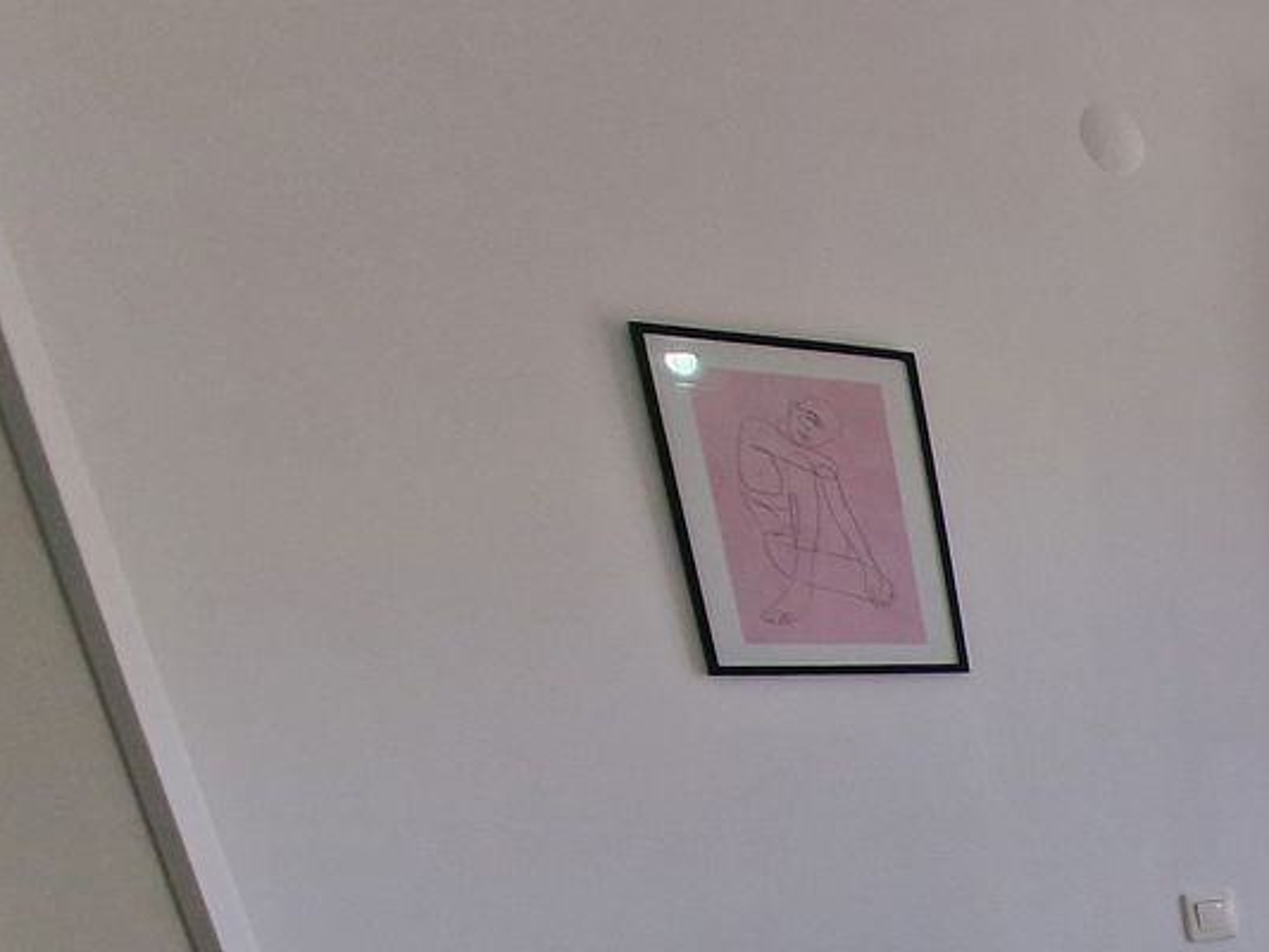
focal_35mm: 39
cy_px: 1200
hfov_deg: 30.3
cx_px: 1845
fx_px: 1430
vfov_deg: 30.2
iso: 64
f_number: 2.2
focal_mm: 2.2
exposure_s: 1/100
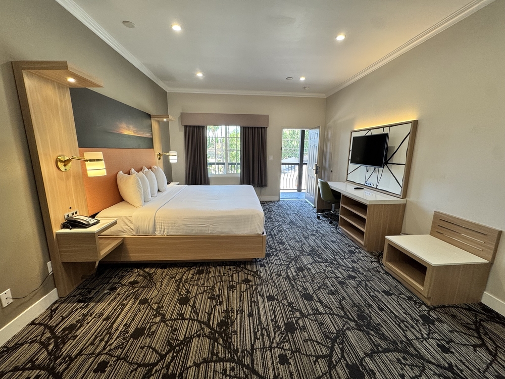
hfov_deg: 102.1
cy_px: 190
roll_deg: -0.9
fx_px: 204
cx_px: 252
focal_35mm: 14
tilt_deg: -12.0
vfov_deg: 85.7
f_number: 2.2
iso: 200
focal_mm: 2.22
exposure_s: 1/120
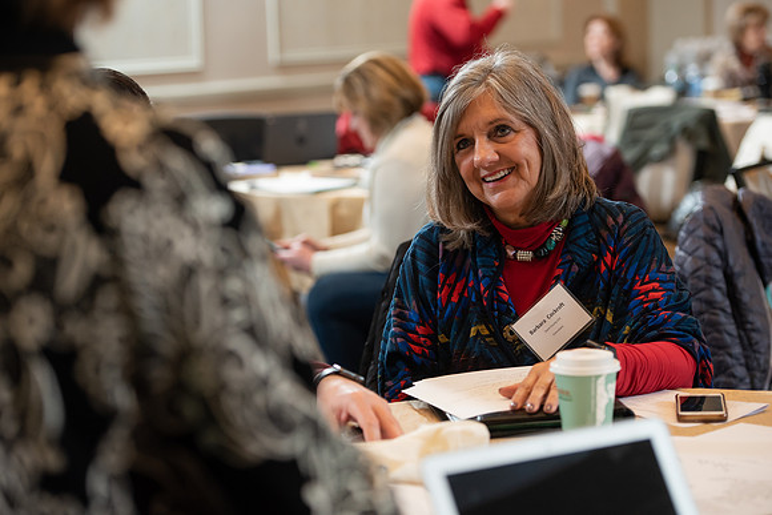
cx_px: 386
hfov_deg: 20.8
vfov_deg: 14.0
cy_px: 258
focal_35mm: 98
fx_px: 2102
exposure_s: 1/160
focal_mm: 98
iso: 1000
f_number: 3.5
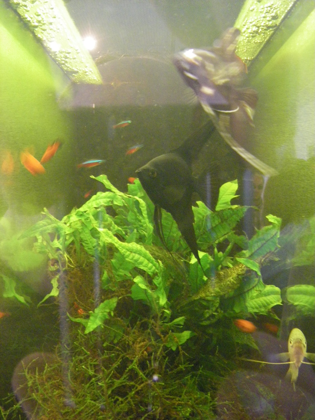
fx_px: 461
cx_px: 158
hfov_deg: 37.7
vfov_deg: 49.0
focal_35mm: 38
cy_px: 210
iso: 800
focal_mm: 6.3
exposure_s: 1/5
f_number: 3.5
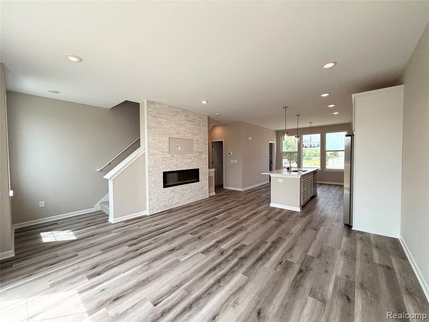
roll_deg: +0.5
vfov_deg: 85.7
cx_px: 214
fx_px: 174
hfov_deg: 102.1
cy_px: 161
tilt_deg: -1.4
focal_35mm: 14
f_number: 2.2
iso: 50
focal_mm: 2.22
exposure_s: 1/281
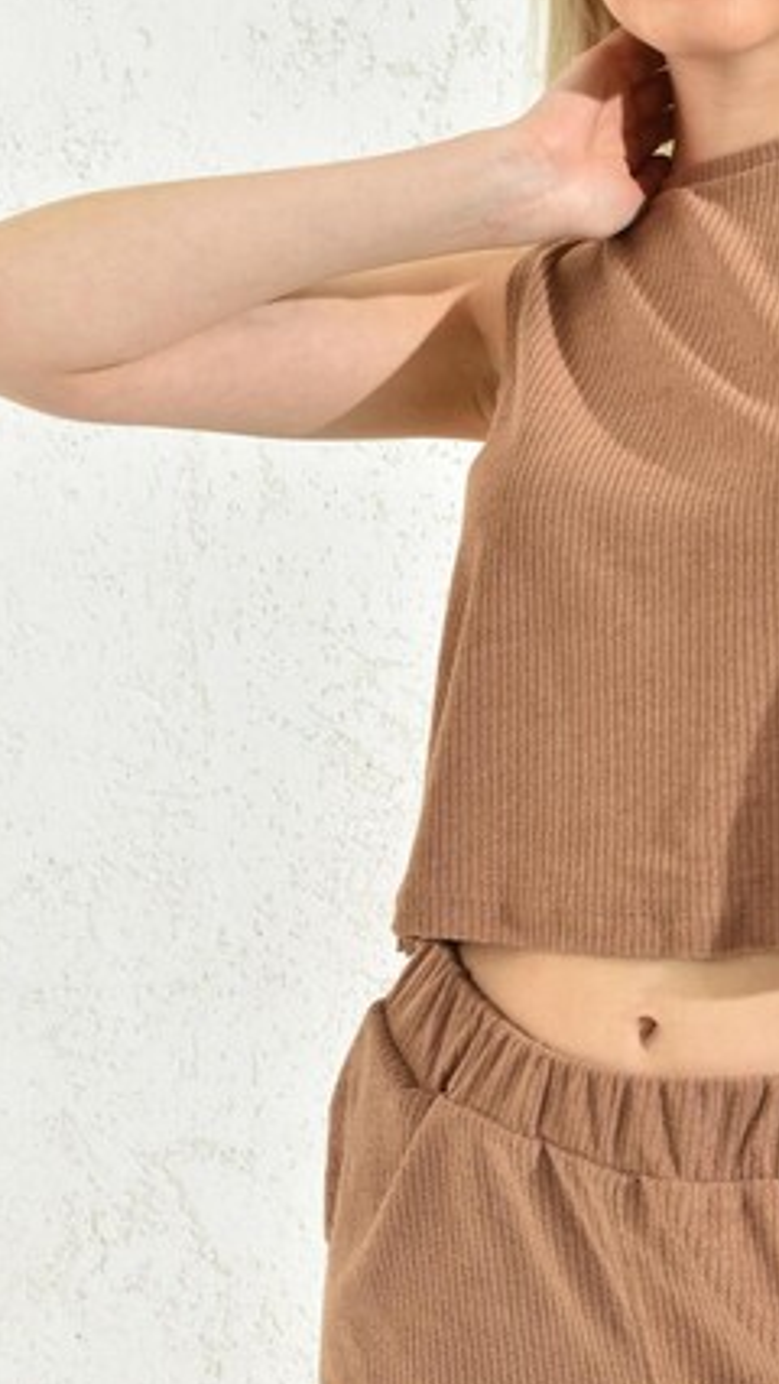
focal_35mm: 59
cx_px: 798
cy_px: 517
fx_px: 2164
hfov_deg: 19.7
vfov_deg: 35.2
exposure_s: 1/160
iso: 100
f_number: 7.1
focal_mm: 32
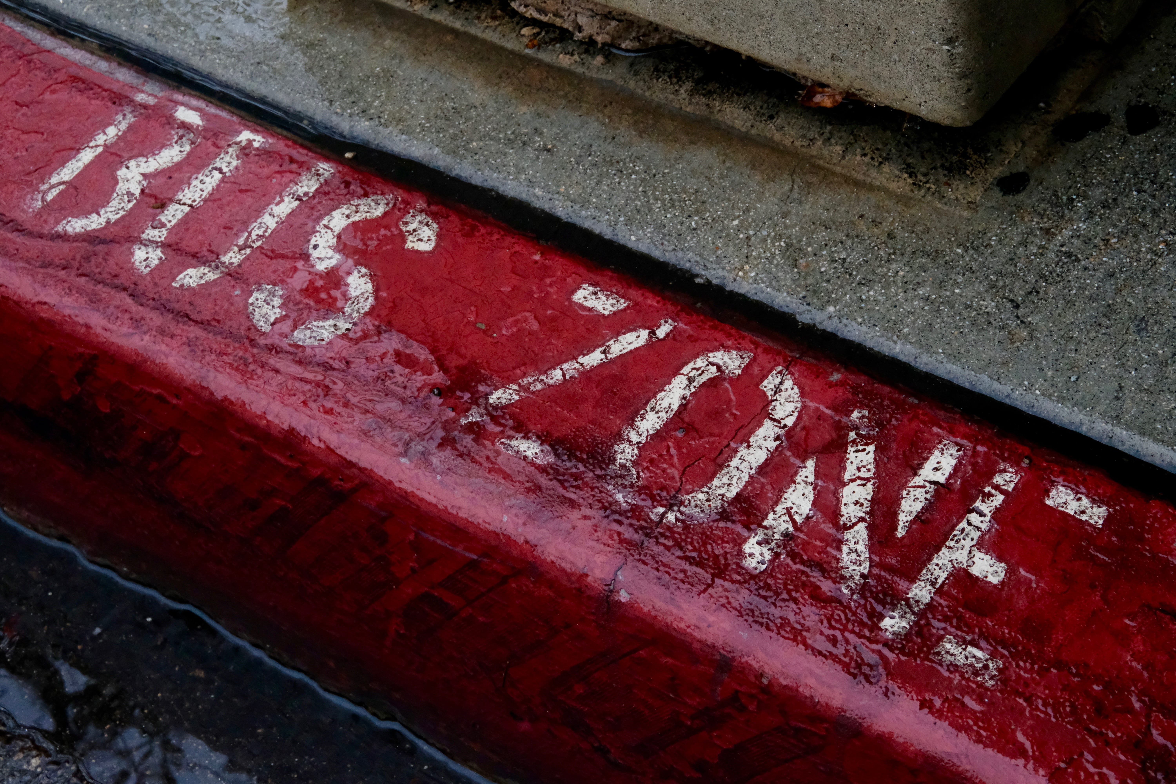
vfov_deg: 18.2
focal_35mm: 75
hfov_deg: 27.0
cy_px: 392
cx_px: 588
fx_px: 2450
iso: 4000
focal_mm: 50
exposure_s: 1/125
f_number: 11
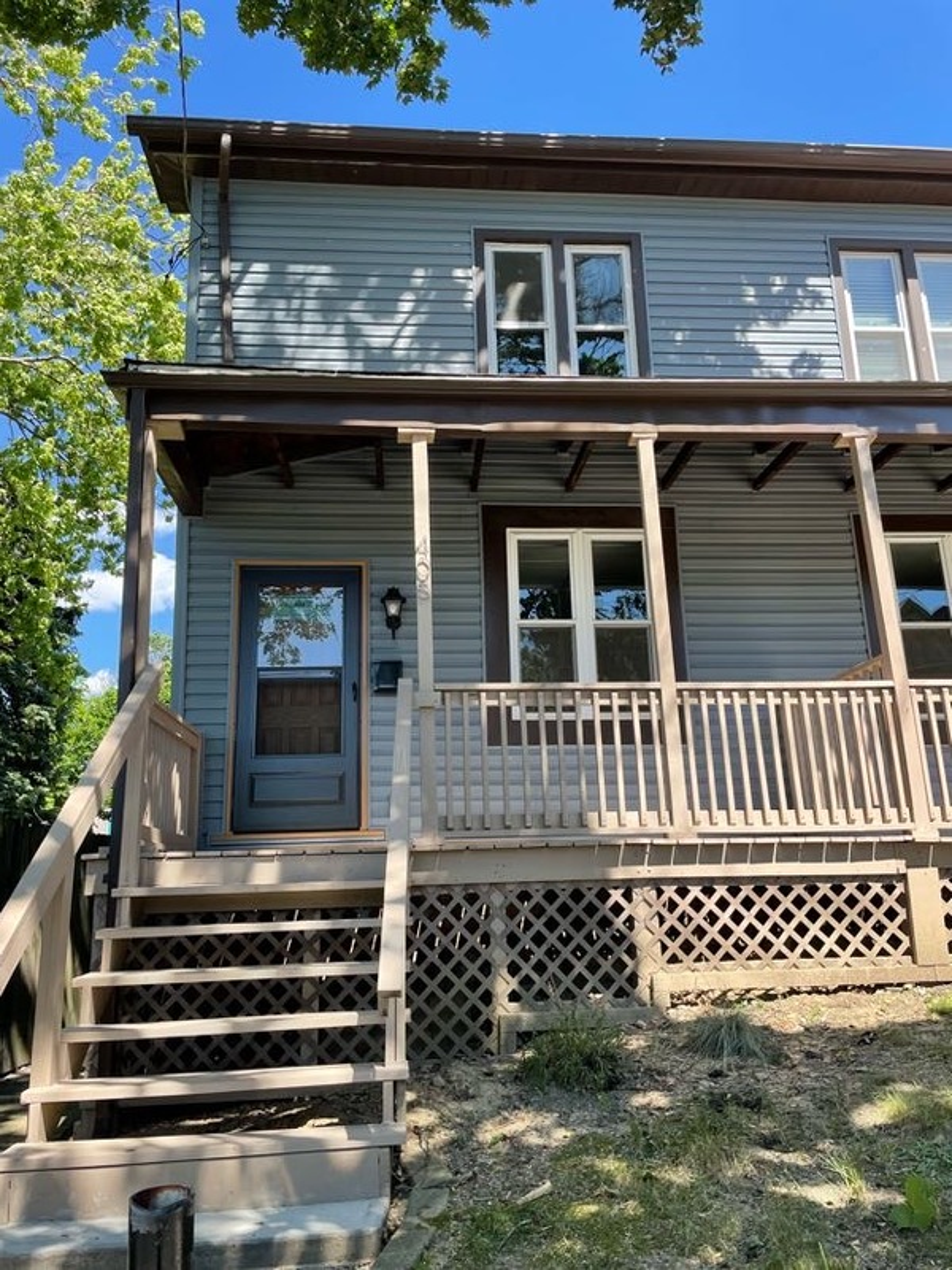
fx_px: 953
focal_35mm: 26
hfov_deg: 53.1
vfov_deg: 67.3
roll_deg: +2.6
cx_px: 476
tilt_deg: +16.0
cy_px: 635
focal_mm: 4.2
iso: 32
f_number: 1.6
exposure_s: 1/720
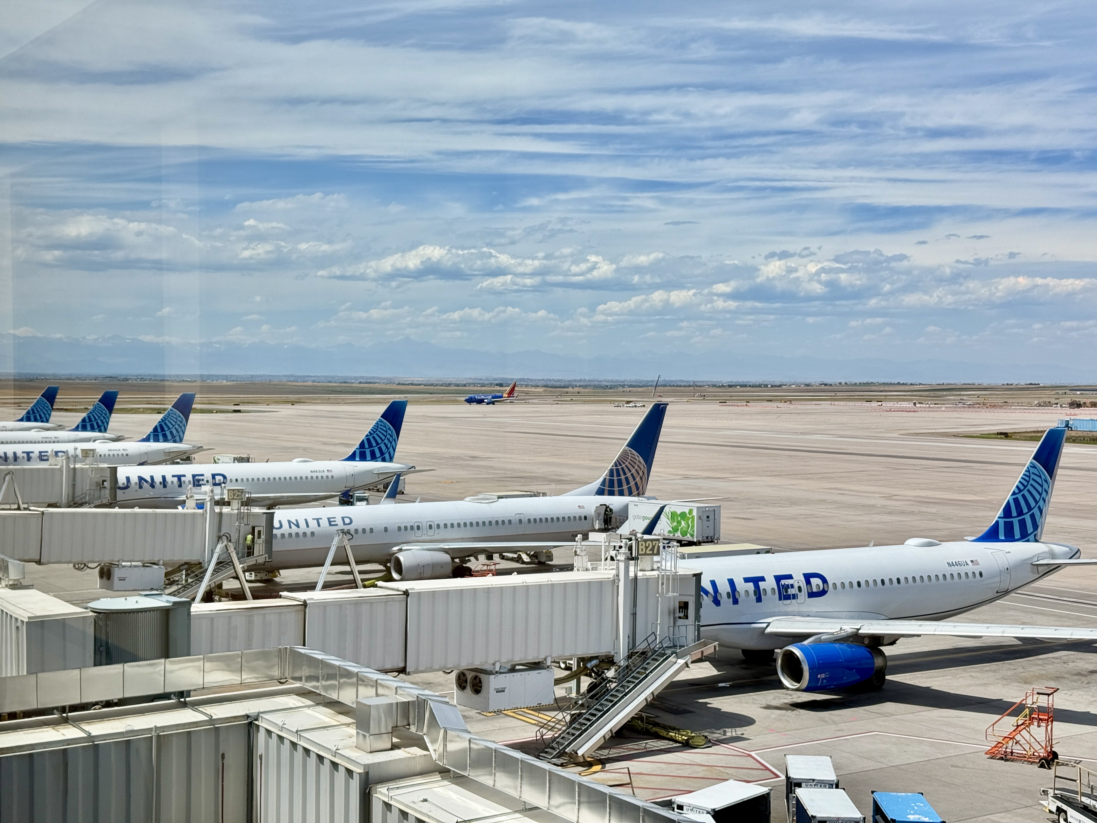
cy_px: 412
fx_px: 1521
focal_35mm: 48
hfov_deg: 39.7
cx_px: 548
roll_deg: +0.5
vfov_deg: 30.3
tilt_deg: -1.4
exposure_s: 1/2146
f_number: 1.78
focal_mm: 6.76
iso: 64
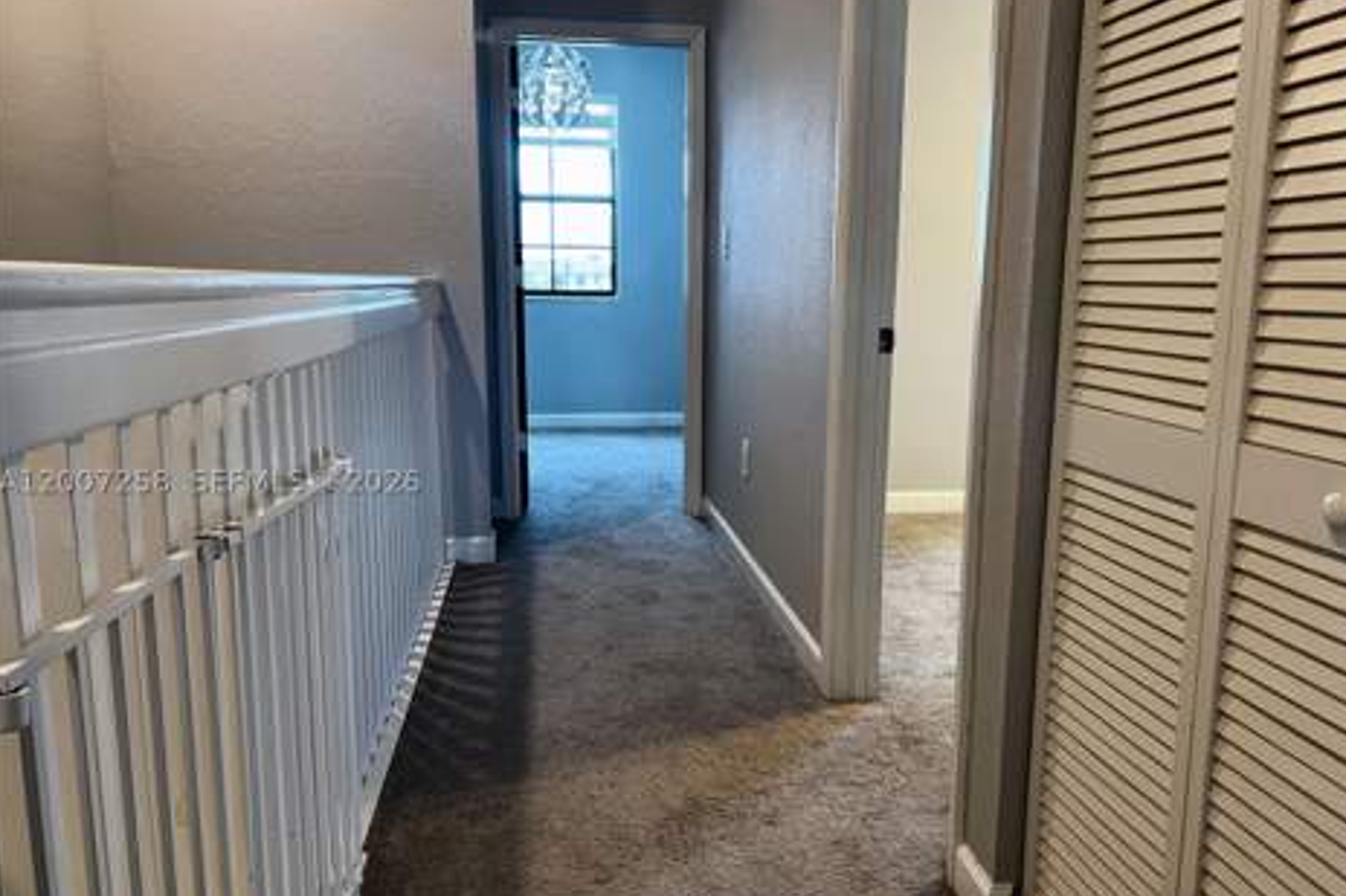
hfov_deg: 65.5
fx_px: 1046
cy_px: 481
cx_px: 688
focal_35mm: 28
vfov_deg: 46.3
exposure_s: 1/60
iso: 125
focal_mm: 5.7
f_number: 1.5
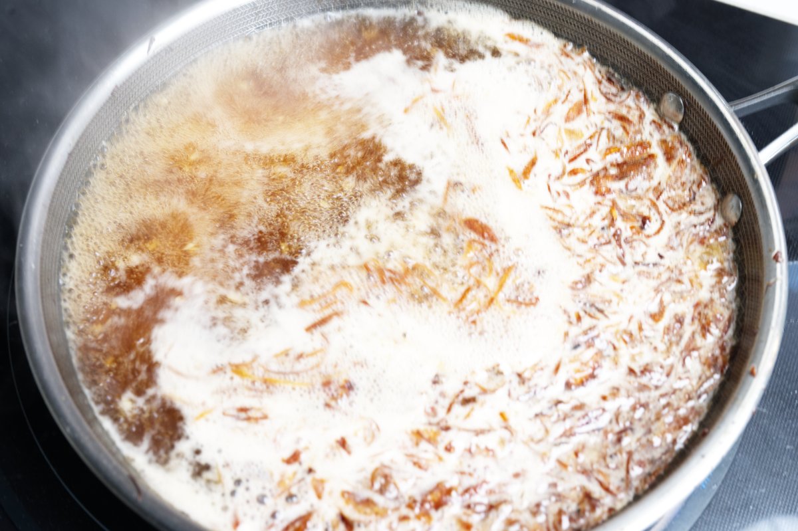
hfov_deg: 40.4
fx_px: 1086
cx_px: 399
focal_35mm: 49
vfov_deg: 27.5
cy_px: 266
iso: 1000
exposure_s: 1/50
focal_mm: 49
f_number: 8
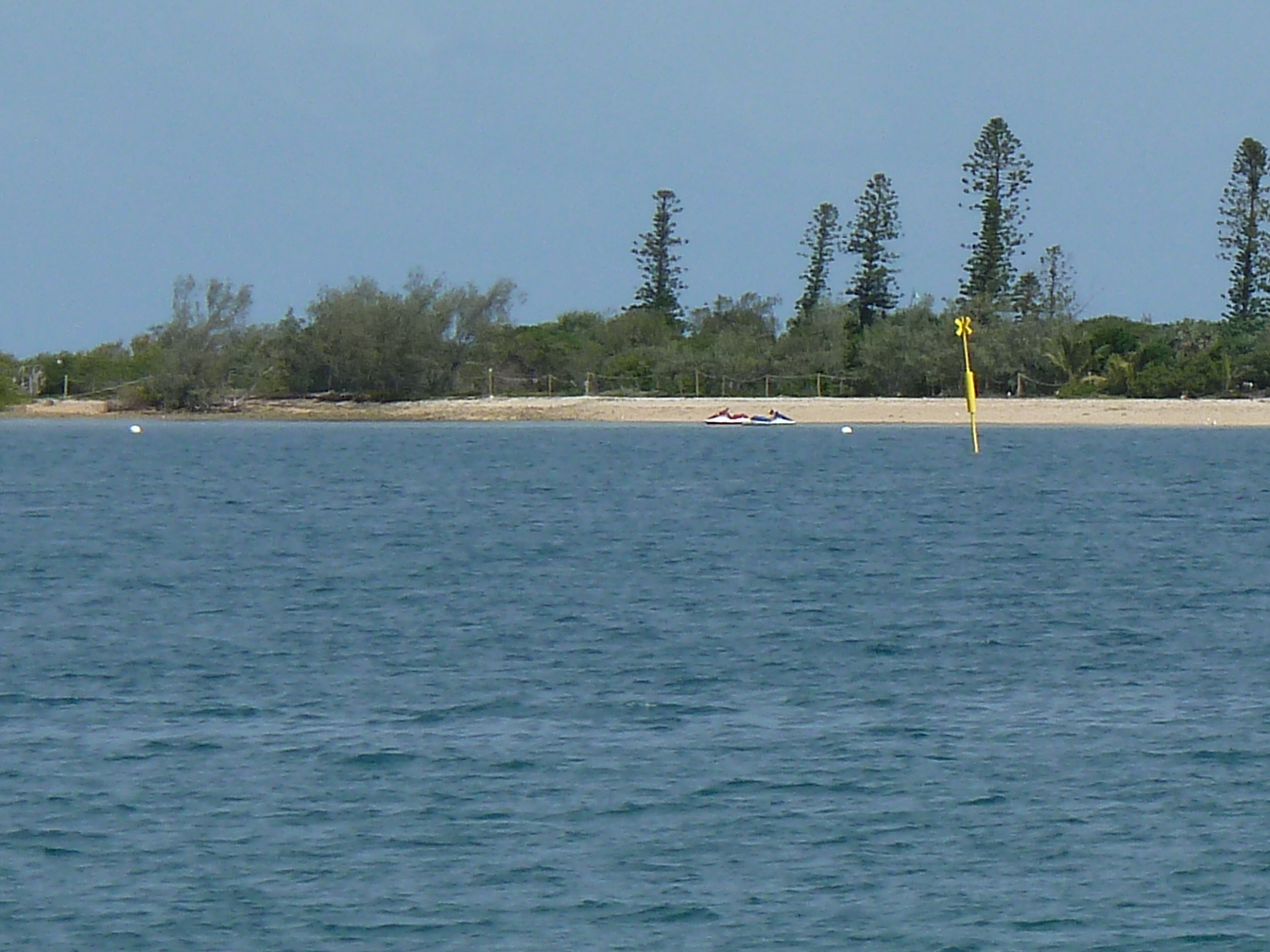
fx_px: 22930
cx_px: 1519
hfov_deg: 3.2
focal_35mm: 625
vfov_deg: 2.4
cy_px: 418
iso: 80
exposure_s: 1/500
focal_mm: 34.4
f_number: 5.6
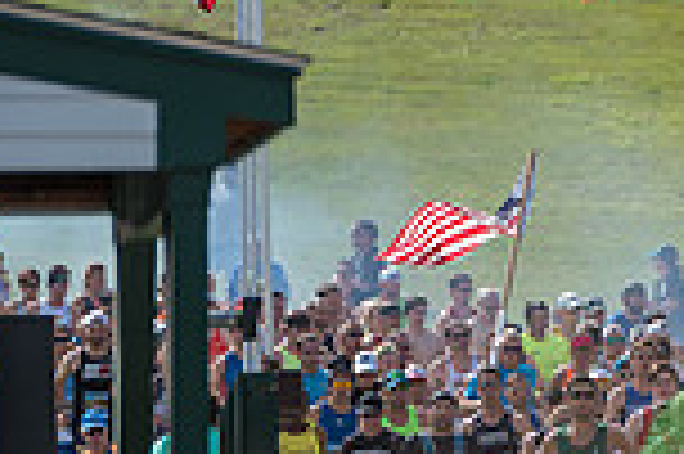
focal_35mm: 764
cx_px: 1242
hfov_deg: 2.7
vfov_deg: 1.8
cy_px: 515
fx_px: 14500
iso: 200
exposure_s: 1/1250
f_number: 5.6
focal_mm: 200
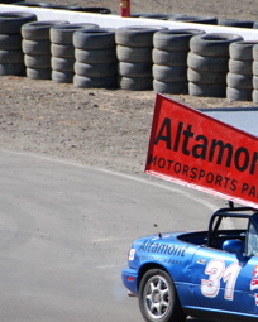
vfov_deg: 2.7
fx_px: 6739
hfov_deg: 2.2
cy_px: 203
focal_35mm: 706
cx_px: 308
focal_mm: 200
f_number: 5.6
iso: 200
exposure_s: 1/800
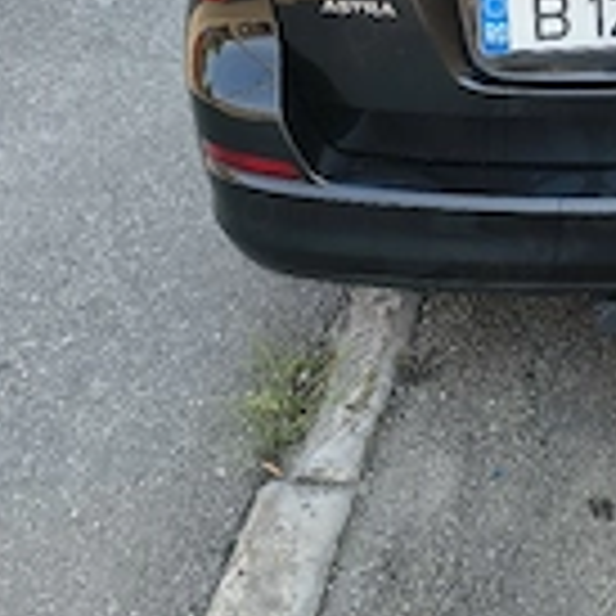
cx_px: 571
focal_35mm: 62
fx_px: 1248
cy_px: 0
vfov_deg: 26.3
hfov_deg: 26.6
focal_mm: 5.56
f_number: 1.8
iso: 101
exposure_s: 1/714
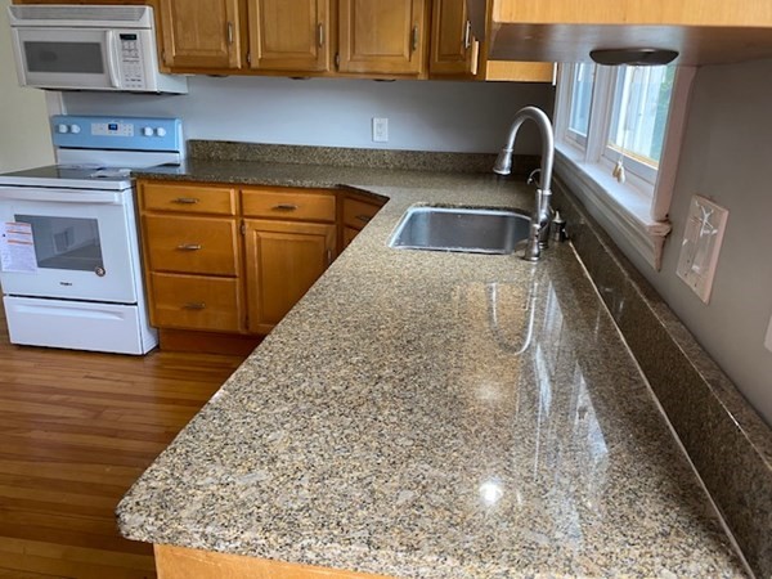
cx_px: 386
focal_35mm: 26
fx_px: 580
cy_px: 290
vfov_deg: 53.1
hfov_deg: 67.3
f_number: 1.8
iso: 200
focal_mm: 4.25
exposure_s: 1/60
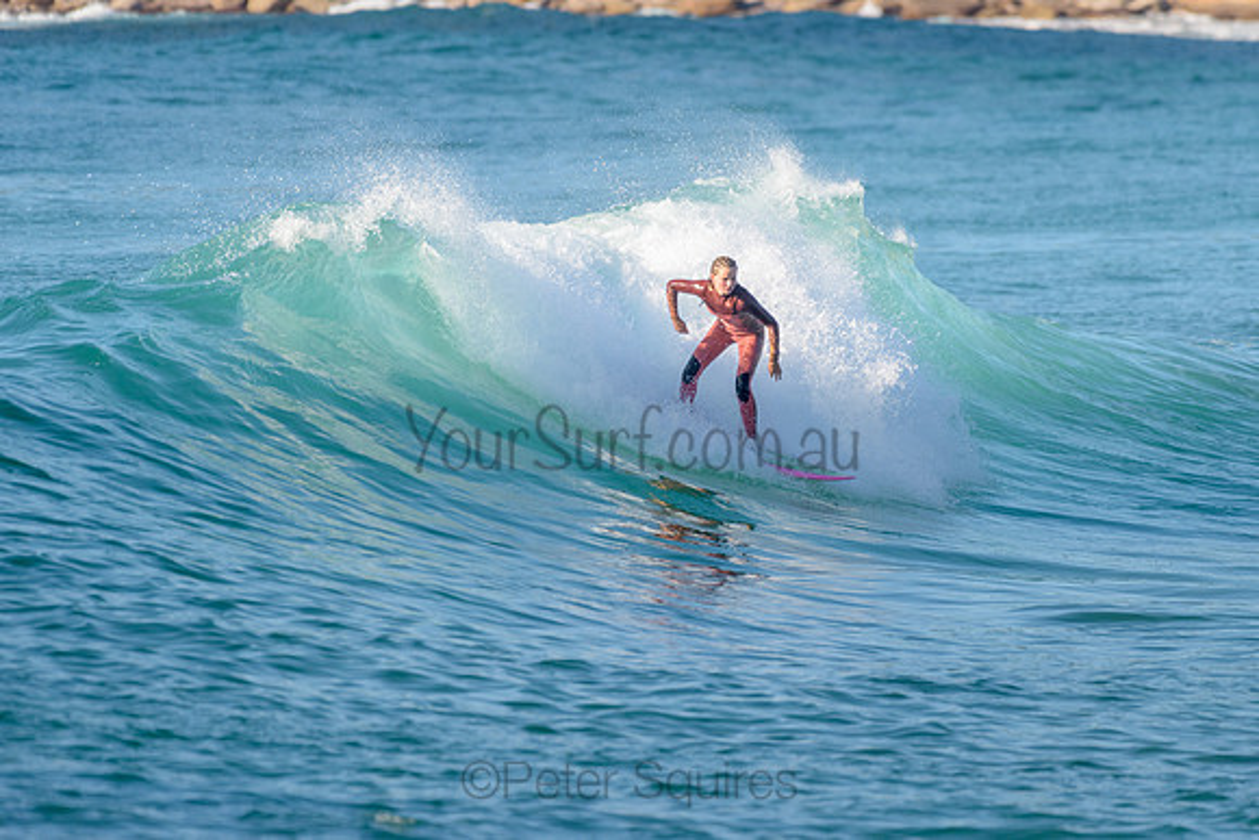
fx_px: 21416
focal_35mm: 612
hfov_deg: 3.4
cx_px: 728
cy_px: 333
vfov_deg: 2.2
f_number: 5.6
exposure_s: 1/2000
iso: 640
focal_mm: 500
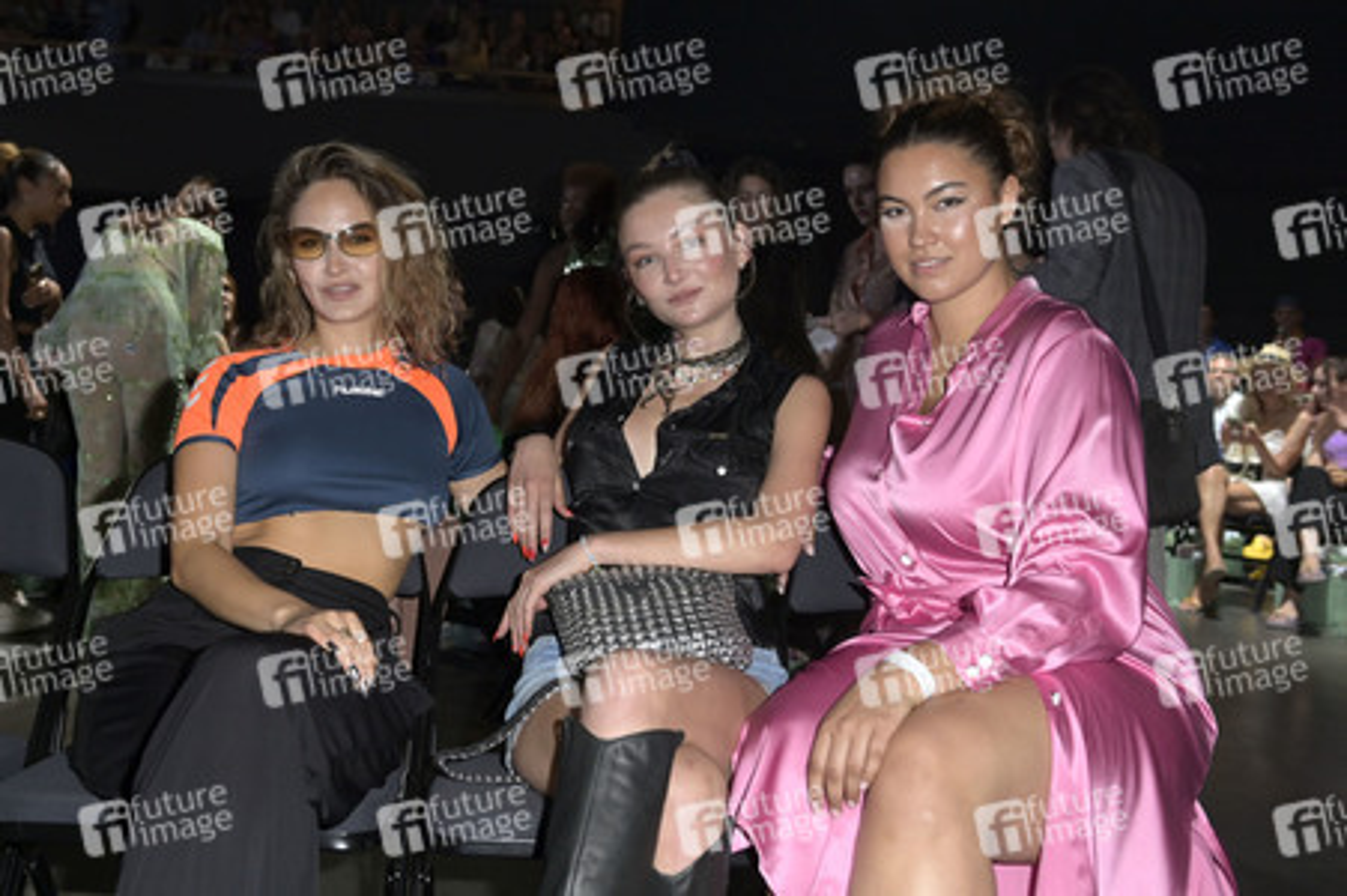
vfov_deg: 36.8
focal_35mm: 36
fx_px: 1346
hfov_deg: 53.2
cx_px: 674
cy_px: 448
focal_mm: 36
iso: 2000
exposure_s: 1/50
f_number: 4
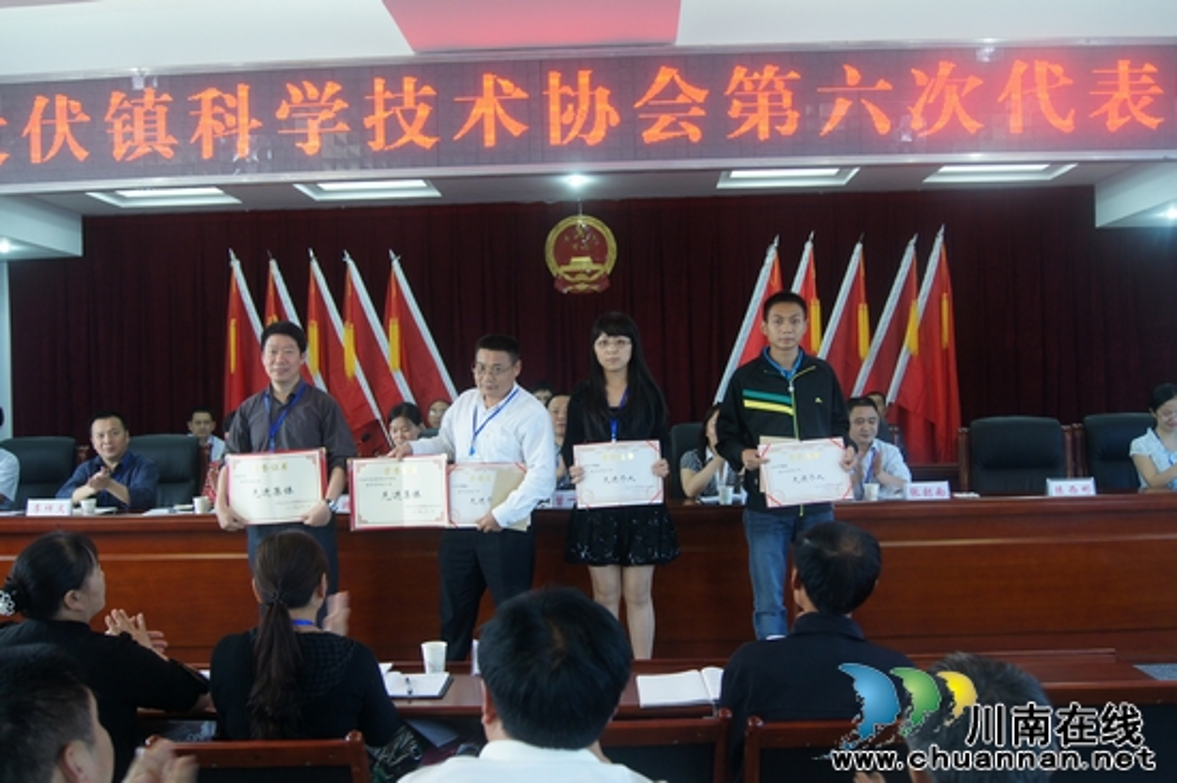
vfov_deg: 39.9
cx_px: 588
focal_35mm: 33
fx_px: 1078
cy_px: 392
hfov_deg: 57.3
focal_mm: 22
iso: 640
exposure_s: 1/40
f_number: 4
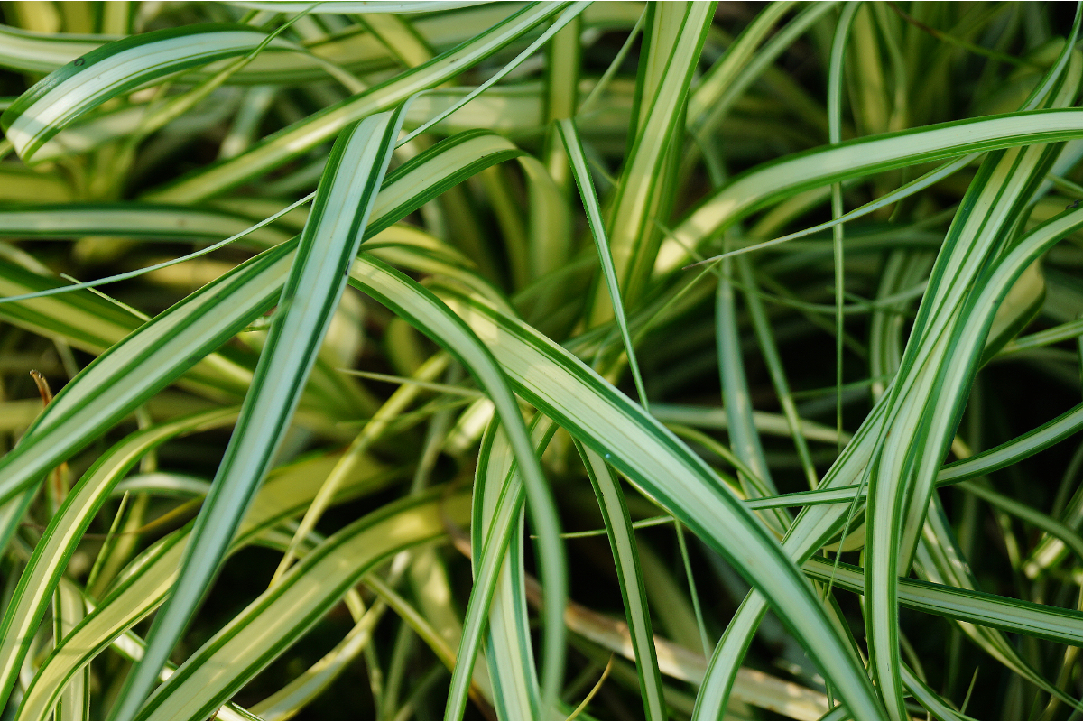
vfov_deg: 16.6
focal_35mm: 82
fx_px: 2482
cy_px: 361
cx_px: 542
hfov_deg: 24.6
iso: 125
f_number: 5.6
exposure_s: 1/100
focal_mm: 55
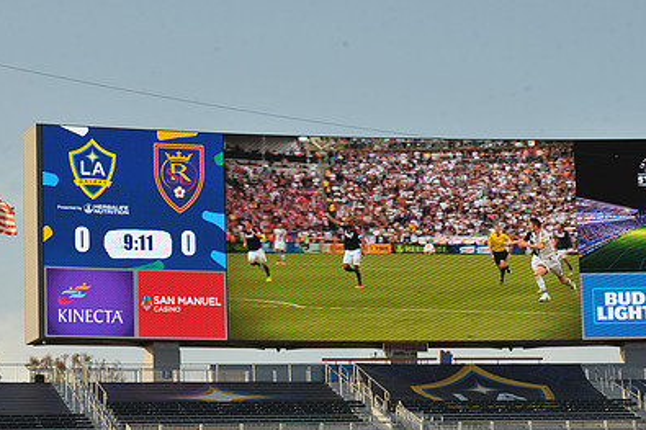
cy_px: 234
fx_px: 2762
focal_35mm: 154
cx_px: 414
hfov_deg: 13.3
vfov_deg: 8.9
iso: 400
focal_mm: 105
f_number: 10
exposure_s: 1/400
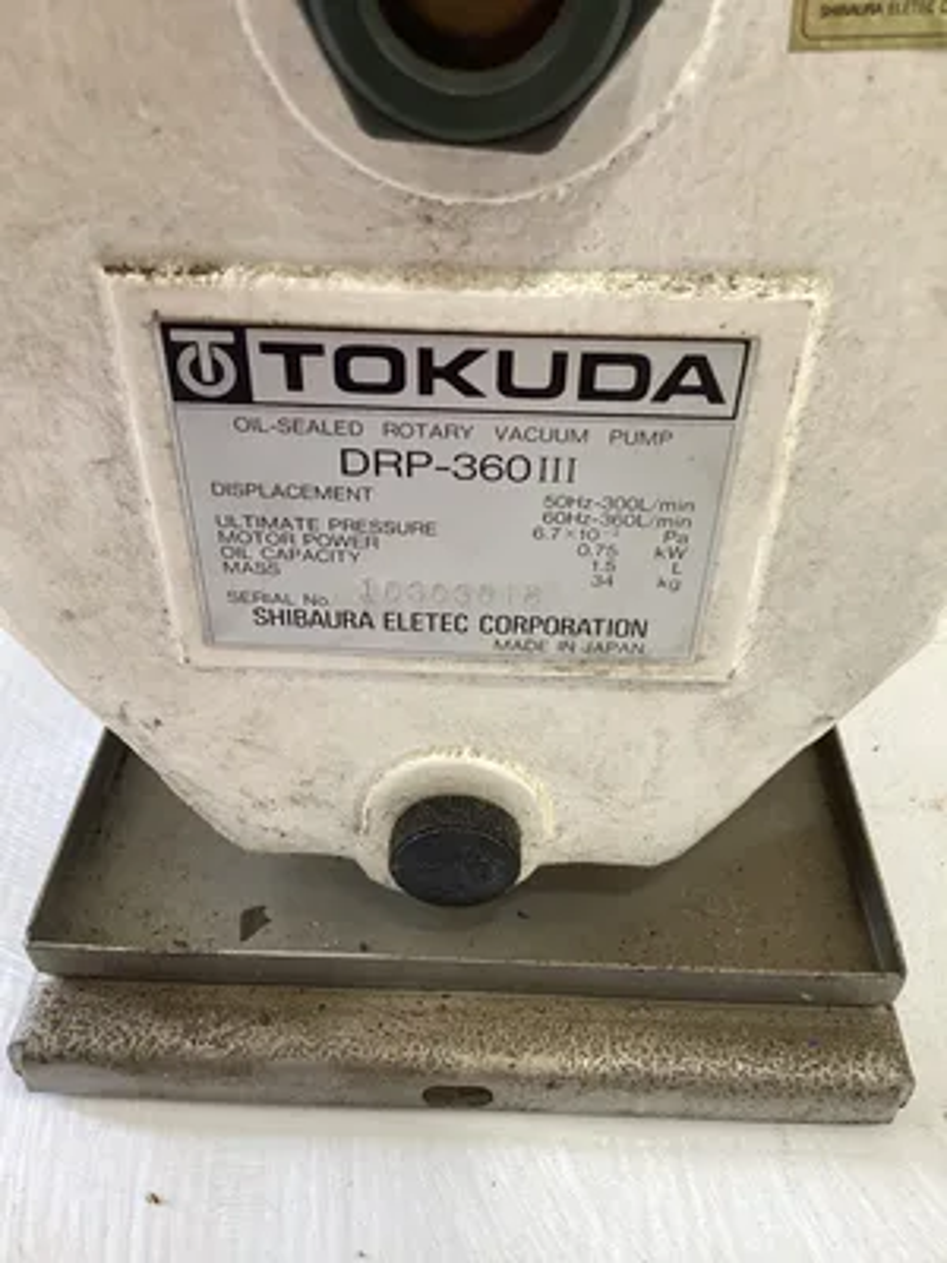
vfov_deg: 58.4
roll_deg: +1.1
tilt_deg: -38.5
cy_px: 632
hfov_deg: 45.4
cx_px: 474
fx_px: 1131
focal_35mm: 31
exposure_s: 1/50
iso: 100
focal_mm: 3.3
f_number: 2.4
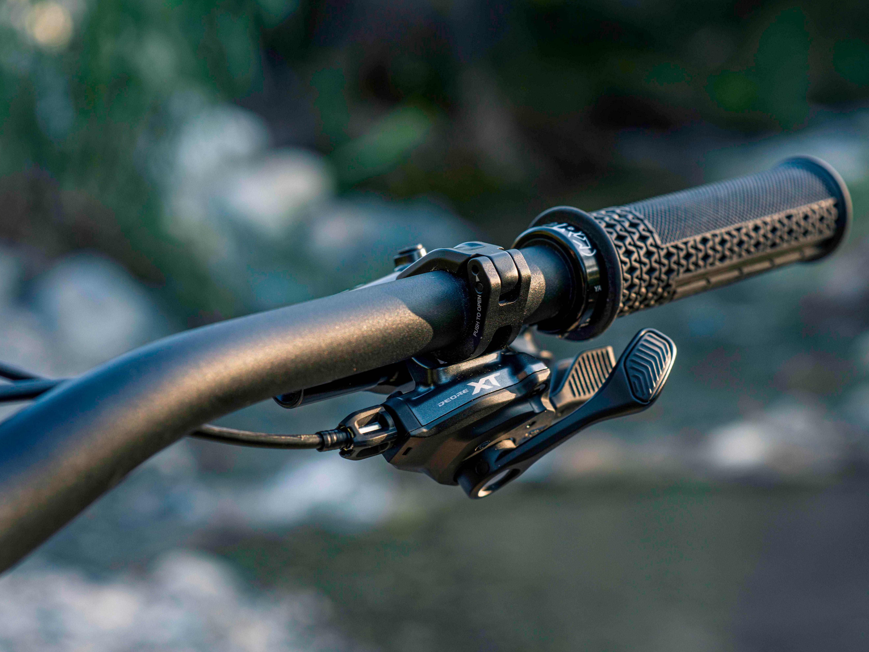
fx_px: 1632
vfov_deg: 22.5
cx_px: 500
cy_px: 422
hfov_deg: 29.8
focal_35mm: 65
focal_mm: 55
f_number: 4.8
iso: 400
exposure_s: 1/100
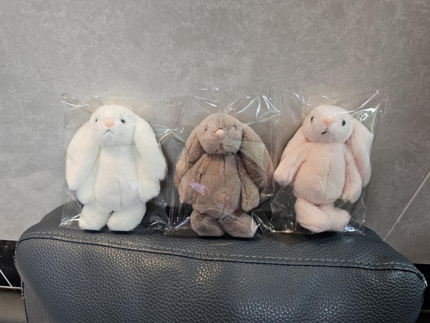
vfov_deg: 58.9
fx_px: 286
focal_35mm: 23
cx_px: 215
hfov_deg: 73.9
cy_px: 162
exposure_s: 1/120
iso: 200
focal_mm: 6.3
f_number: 1.7
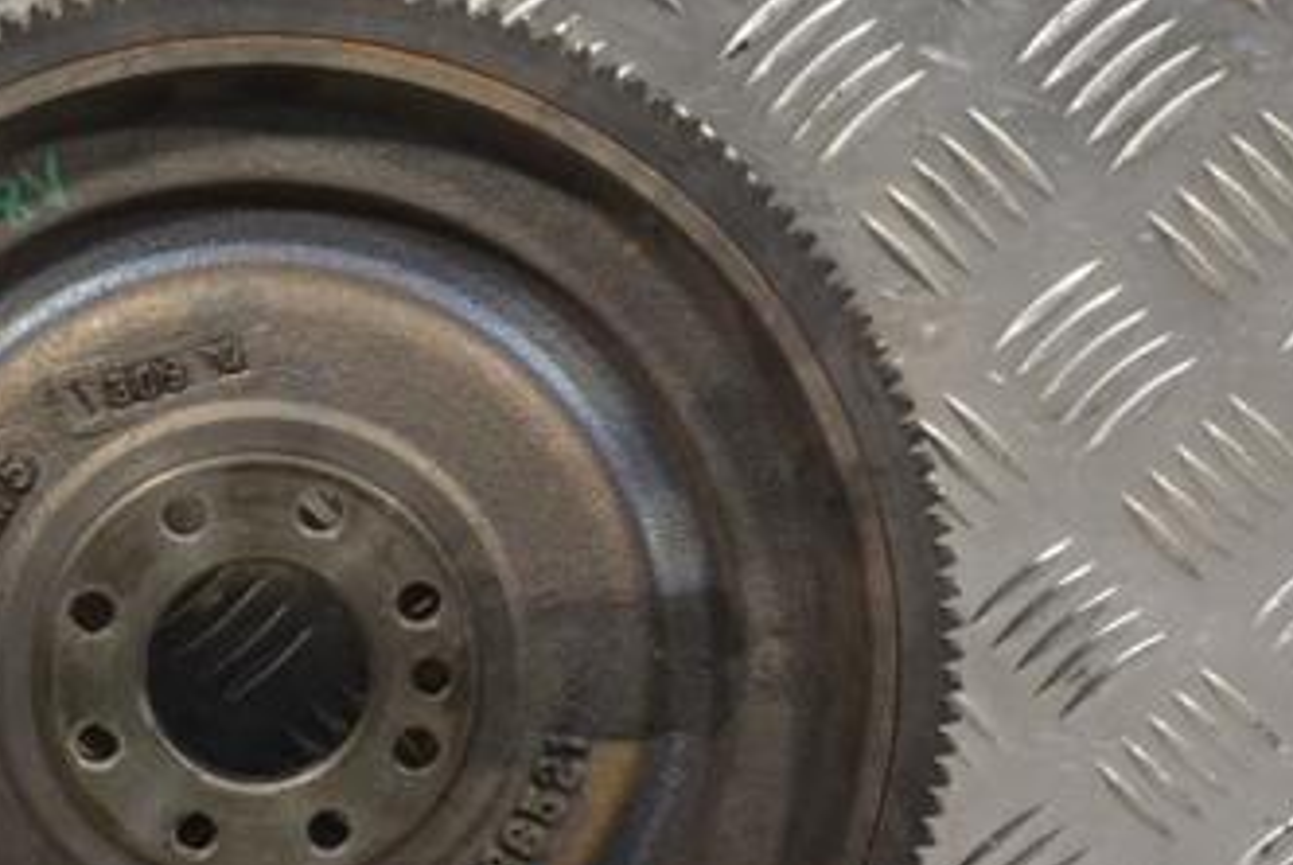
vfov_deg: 10.5
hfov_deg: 15.6
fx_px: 4673
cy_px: 643
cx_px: 203
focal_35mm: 130
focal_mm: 48
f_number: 8
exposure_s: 1/250
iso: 3200
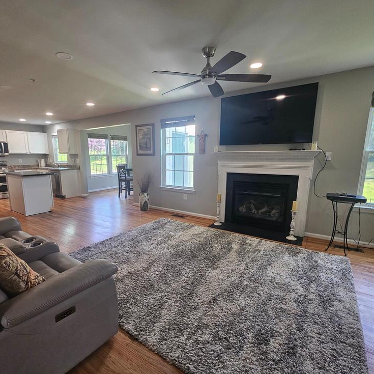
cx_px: 172
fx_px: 196
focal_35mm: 16
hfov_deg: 87.3
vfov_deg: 87.4
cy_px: 194
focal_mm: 2.2
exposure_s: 1/60
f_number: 2.2
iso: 125
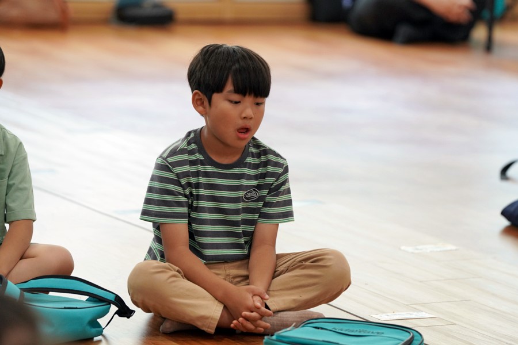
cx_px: 259
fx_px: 2878
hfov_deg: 10.3
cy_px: 172
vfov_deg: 6.9
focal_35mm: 200
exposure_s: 1/250
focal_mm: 200
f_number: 4
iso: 2000
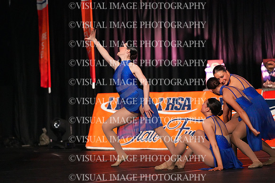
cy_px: 92
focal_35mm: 300
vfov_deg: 4.6
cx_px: 138
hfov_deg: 6.9
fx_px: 2292
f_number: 3.5
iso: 16000
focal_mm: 300
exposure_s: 1/1250
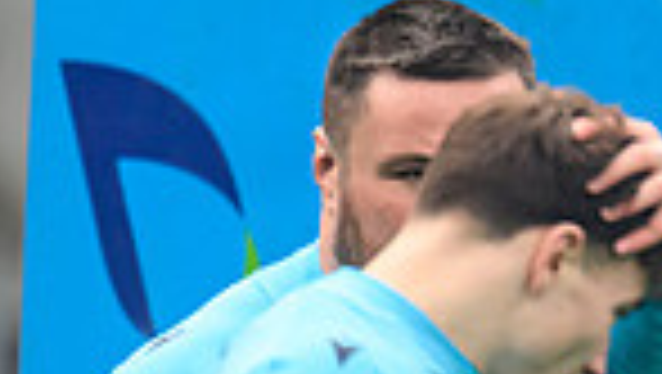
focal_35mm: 3857
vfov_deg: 0.3
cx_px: 1096
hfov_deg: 0.6
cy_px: 417
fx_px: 67766
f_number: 5.6
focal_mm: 784
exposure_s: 1/1250
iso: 3200
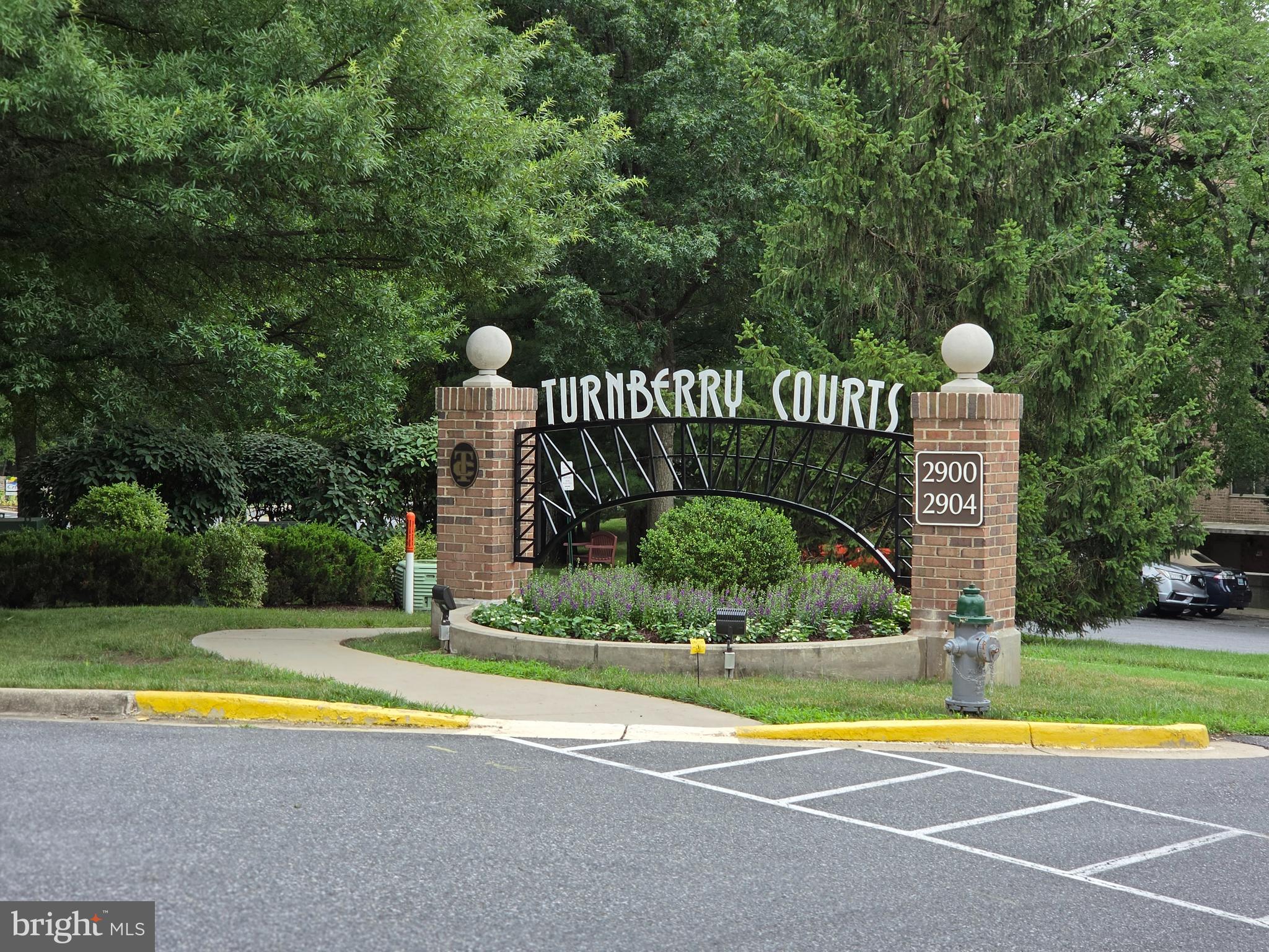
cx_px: 634
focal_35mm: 69
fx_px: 2529
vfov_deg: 21.3
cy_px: 476
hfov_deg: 28.2
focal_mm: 7
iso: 25
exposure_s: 1/120
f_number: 2.4
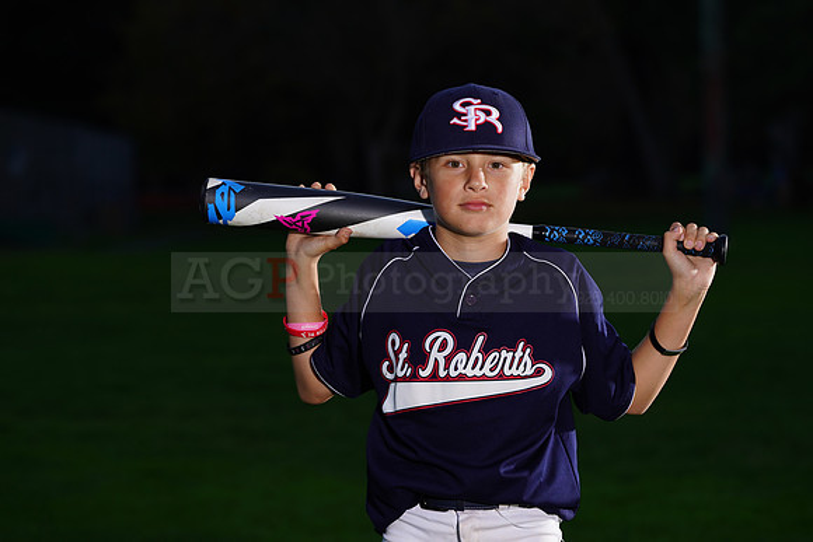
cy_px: 271
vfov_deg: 7.7
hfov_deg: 11.5
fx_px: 4043
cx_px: 406
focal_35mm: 179
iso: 200
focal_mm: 179
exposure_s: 1/160
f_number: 7.1
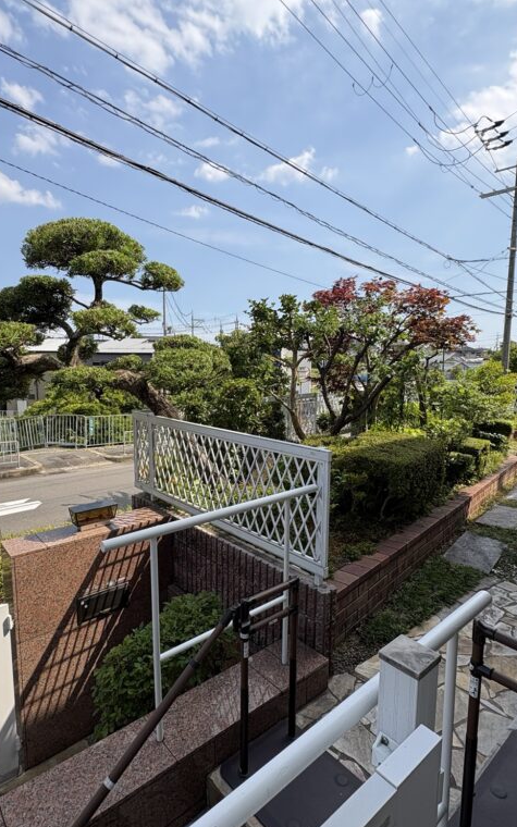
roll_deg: -0.4
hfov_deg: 59.6
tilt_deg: -8.7
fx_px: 451
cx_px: 246
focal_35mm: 20
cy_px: 417
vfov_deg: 85.1
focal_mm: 2.22
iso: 50
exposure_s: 1/1256
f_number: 2.2
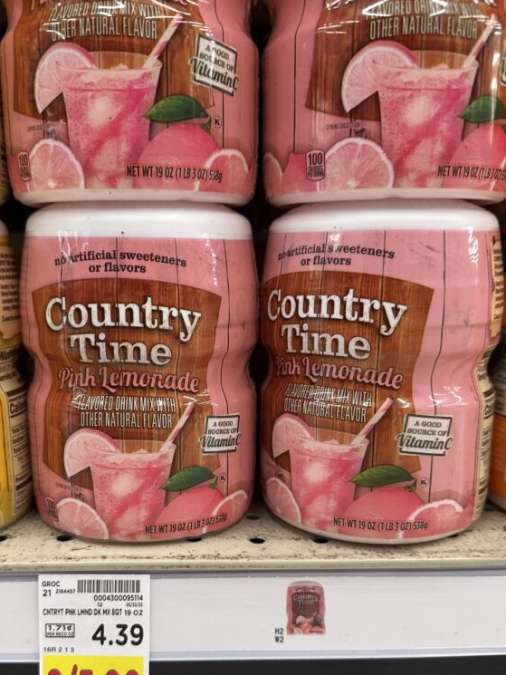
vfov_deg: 54.5
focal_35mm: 33
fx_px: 643
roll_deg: +2.5
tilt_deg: -11.6
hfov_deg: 42.9
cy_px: 436
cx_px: 223
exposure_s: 1/61
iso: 160
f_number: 1.78
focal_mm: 6.86
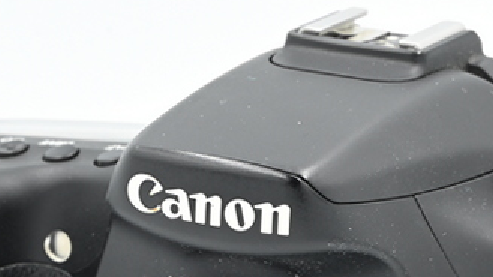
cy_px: 450
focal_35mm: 232
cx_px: 273
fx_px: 3033
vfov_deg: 5.2
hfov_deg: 9.3
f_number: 14
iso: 200
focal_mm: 75
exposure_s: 1/13
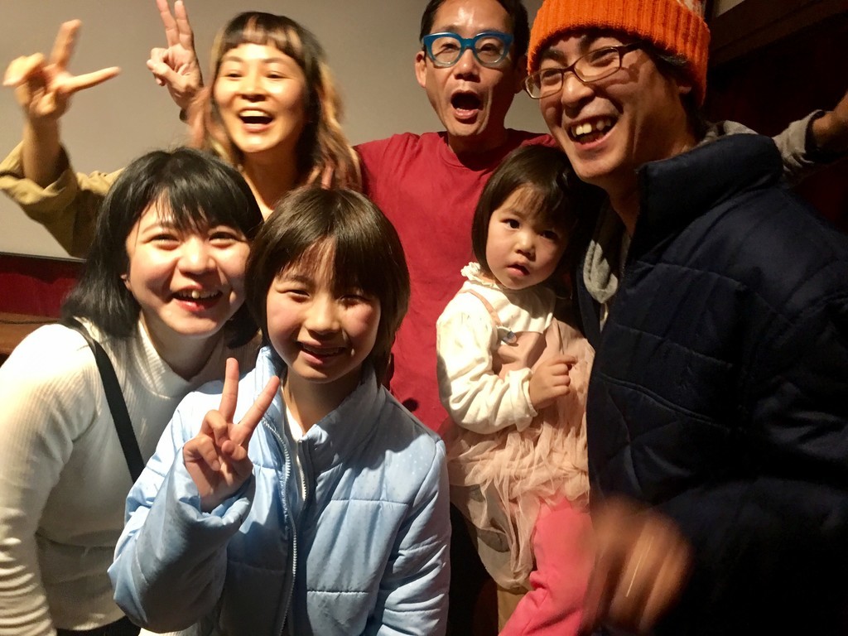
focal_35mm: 29
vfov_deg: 48.2
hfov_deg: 61.7
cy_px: 318
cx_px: 424
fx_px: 710
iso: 100
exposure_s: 1/10
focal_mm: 4.15
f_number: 2.2
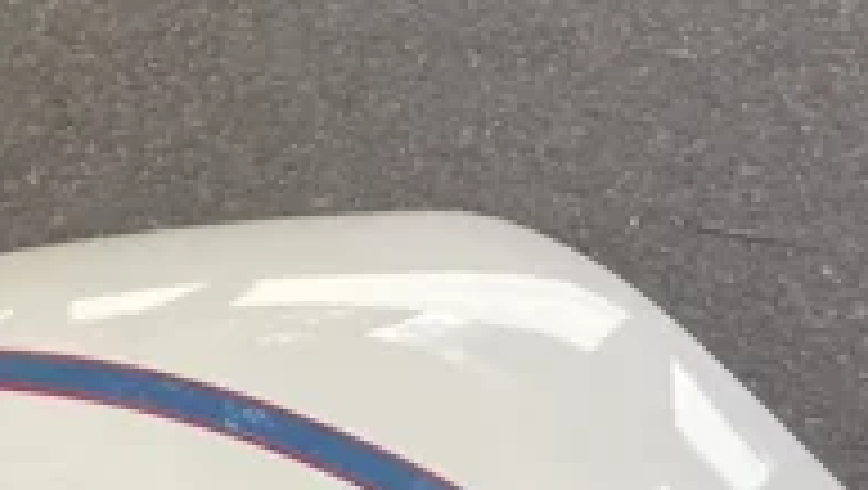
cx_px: -670
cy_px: 1218
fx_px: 3456
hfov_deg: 13.0
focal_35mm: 150
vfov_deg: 7.5
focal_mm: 4.2
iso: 32
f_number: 1.6
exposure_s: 1/238
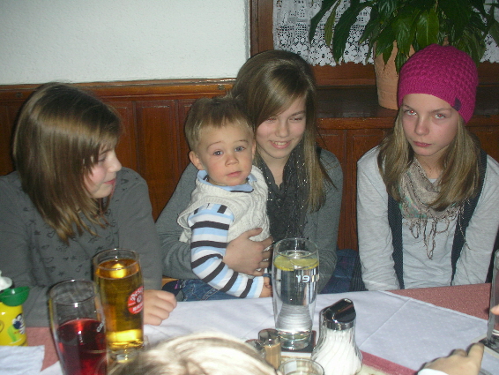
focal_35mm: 46
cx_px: 250
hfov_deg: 41.2
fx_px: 663
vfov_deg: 31.5
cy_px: 188
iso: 68
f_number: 3.5
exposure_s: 1/60.1
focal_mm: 7.7
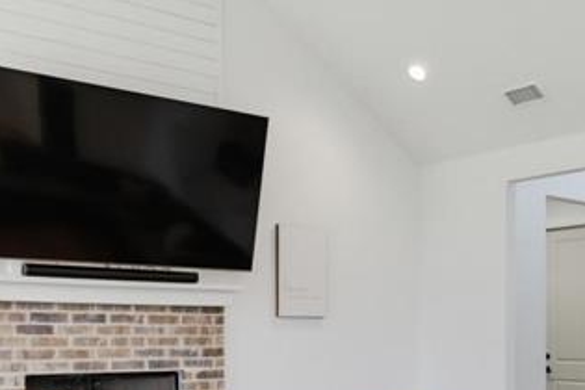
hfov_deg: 37.8
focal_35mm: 52
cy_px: 334
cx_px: 383
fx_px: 845
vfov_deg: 25.4
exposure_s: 1/80
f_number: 7.1
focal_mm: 16
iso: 3200
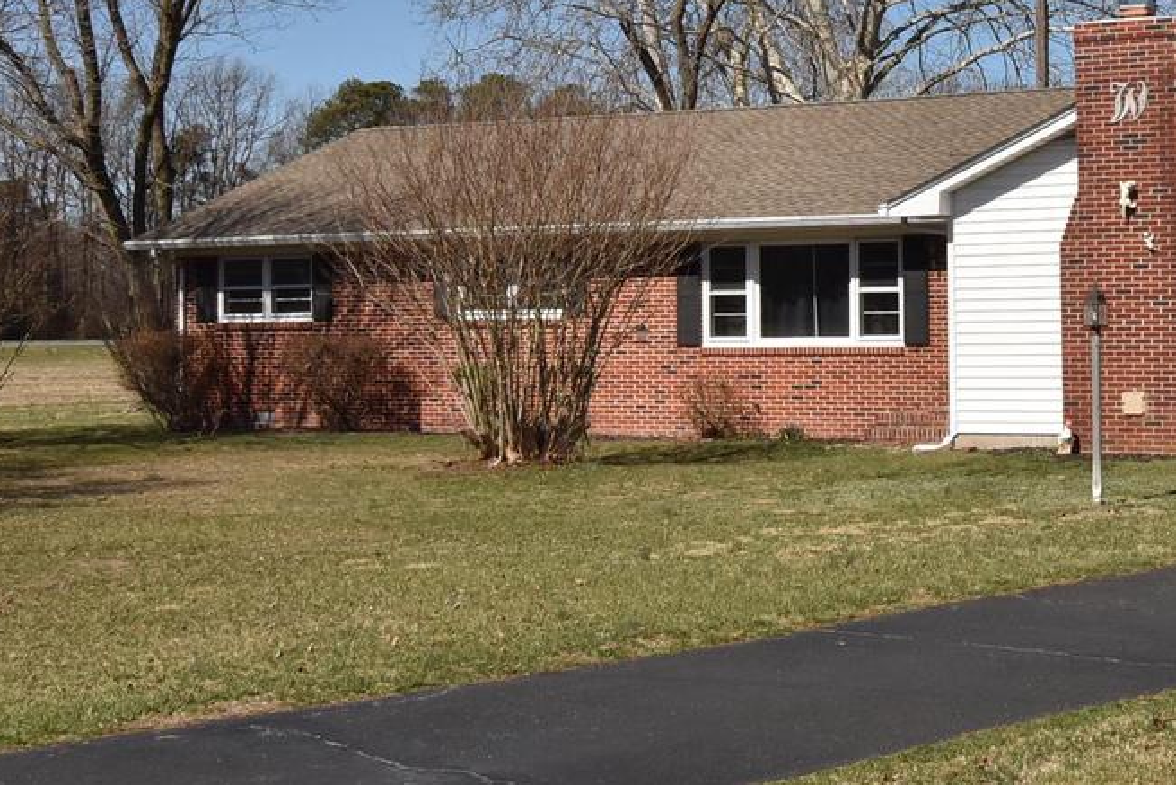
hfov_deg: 29.4
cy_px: 271
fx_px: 2156
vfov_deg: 20.6
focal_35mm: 66
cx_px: 1022
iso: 800
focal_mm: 20
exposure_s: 1/1000
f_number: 16
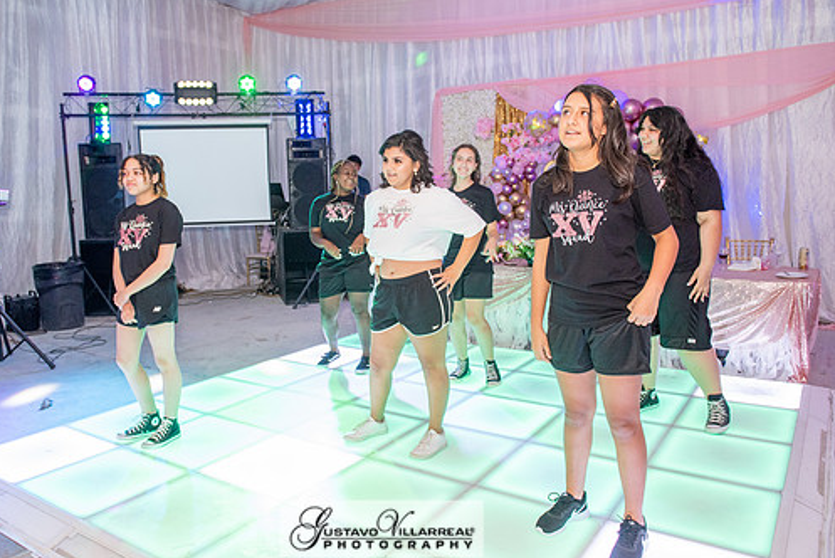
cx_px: 381
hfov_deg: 65.3
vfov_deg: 46.4
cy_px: 268
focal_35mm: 28
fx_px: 650
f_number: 4
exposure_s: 1/60
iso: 1250
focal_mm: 24
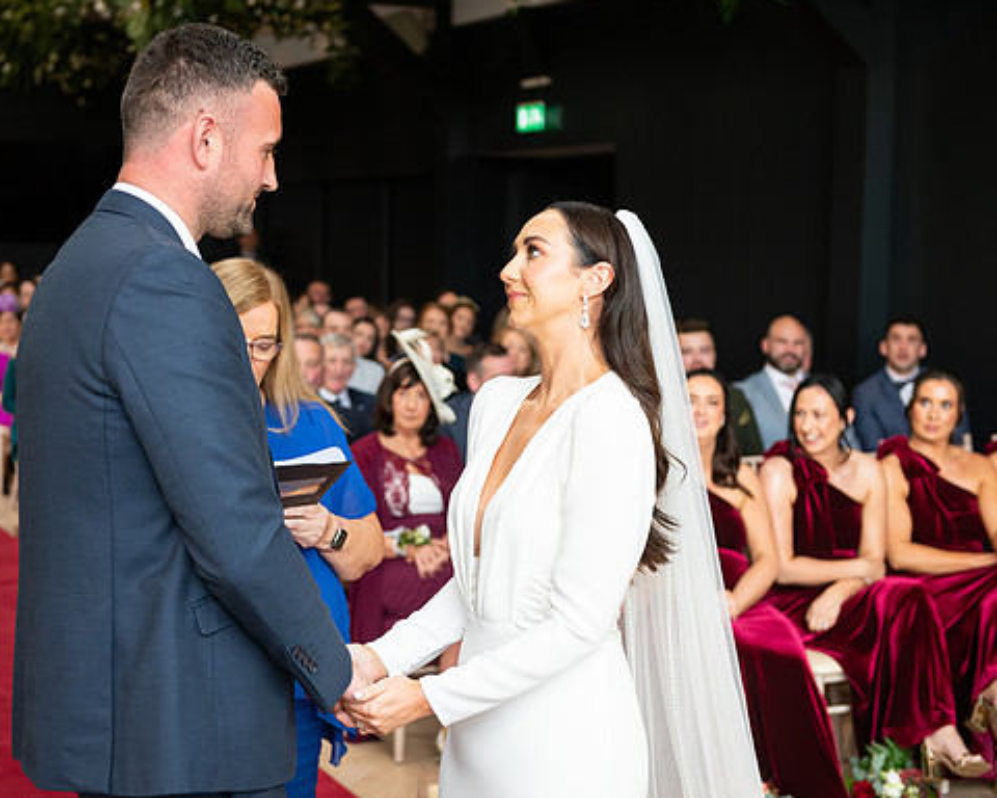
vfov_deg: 25.8
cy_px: 398
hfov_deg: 31.9
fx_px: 1741
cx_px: 422
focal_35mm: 59
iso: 640
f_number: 3.5
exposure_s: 1/160
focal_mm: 52
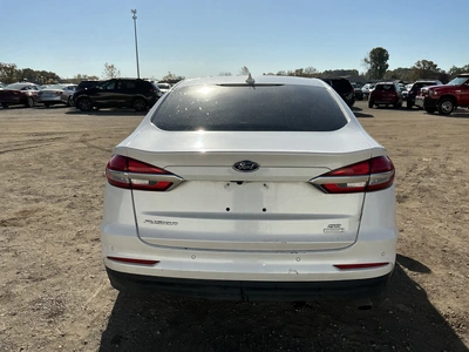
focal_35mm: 28
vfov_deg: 49.7
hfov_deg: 63.4
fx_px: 379
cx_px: 234
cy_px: 176
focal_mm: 3
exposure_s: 1/3534
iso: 25
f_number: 1.8
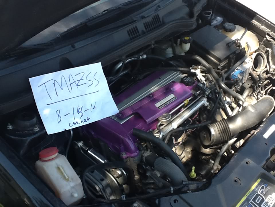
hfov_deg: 56.8
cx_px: 138
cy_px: 104
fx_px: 254
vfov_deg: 44.2
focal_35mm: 32
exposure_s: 1/192
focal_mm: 2
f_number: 2.4
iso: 64
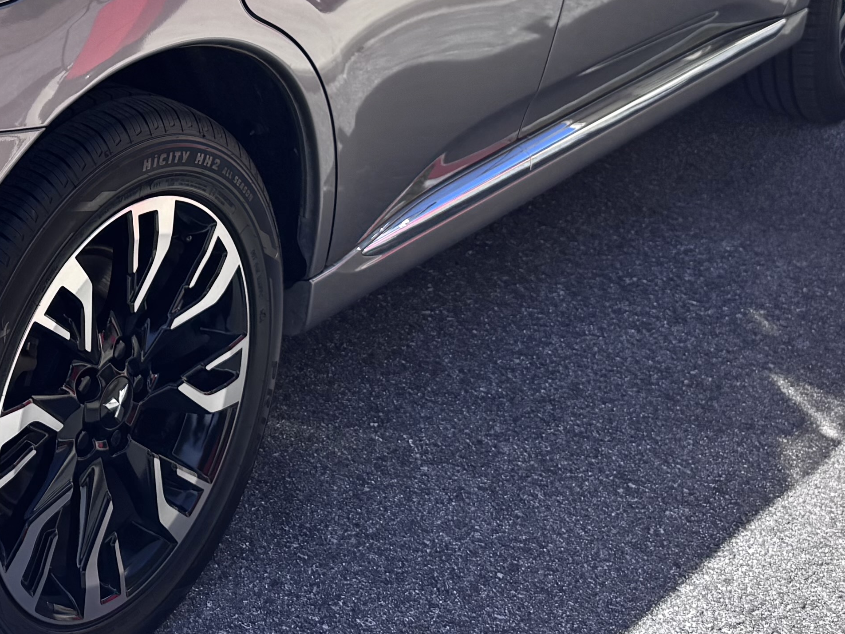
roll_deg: +0.8
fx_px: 1758
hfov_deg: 24.5
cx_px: -165
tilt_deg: -12.9
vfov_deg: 19.4
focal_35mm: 72
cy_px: -91
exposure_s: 1/1980
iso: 80
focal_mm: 6.76
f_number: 1.78
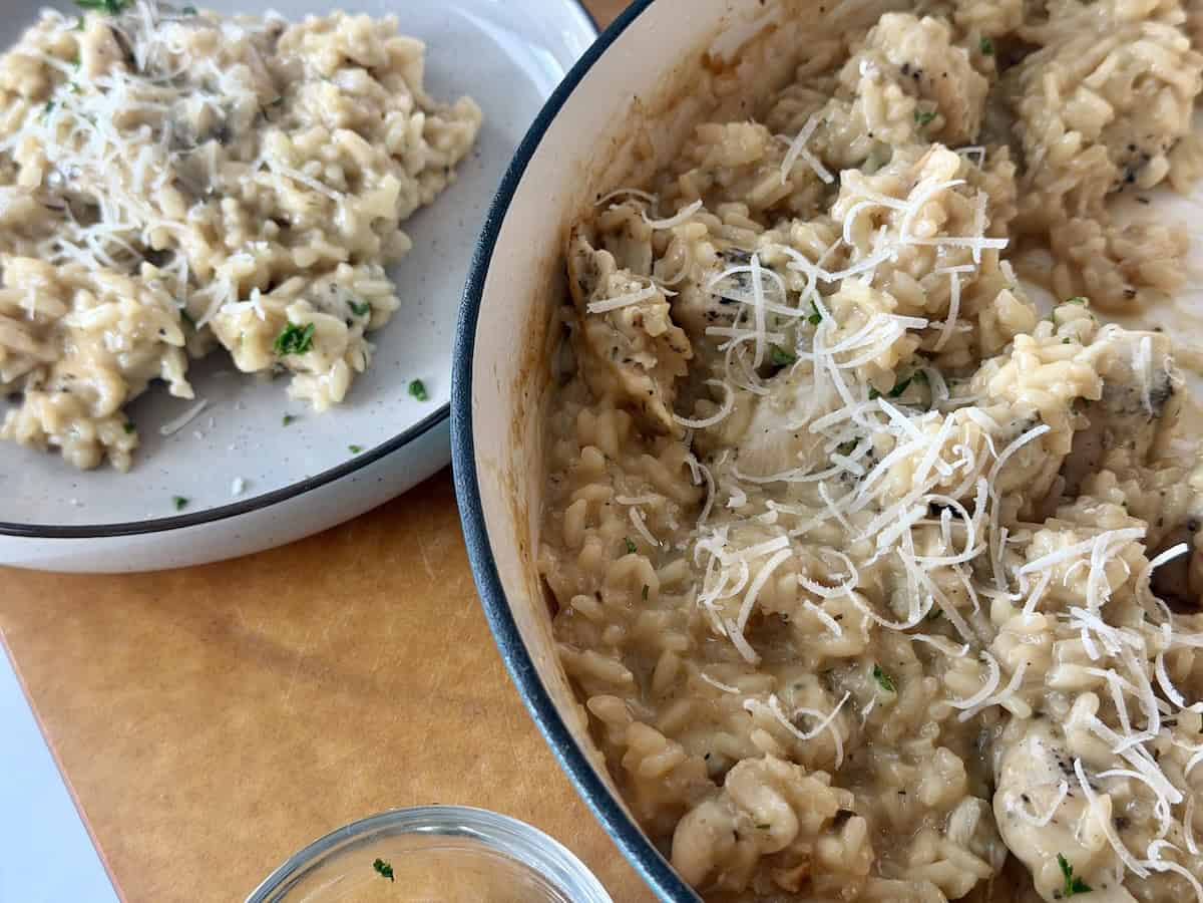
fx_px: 1668
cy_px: 452
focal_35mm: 48
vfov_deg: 30.3
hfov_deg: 39.7
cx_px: 602
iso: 160
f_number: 1.8
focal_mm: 6.8
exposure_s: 1/60
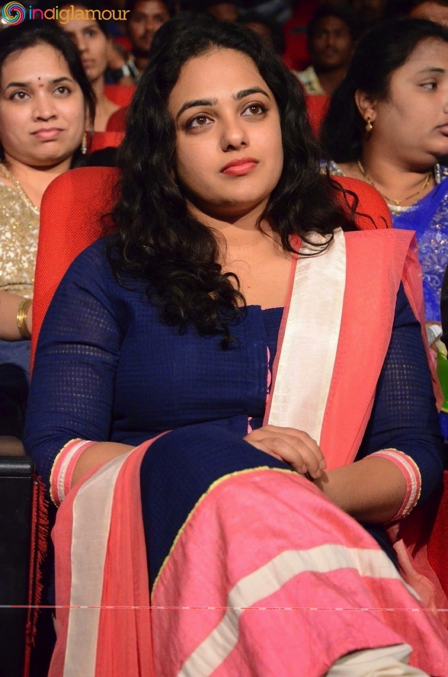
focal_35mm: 120
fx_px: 2249
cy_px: 338
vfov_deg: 17.1
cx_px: 224
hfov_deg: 11.4
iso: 8000
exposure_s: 1/125
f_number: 5.6
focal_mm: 80
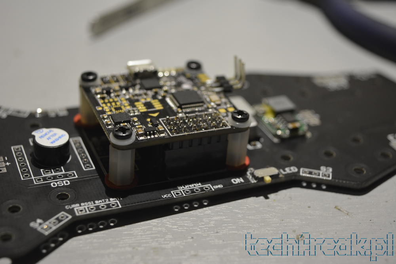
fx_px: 743
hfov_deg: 29.9
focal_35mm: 68
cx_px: 198
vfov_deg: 20.2
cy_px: 132
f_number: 5
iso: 800
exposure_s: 1/60
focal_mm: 45
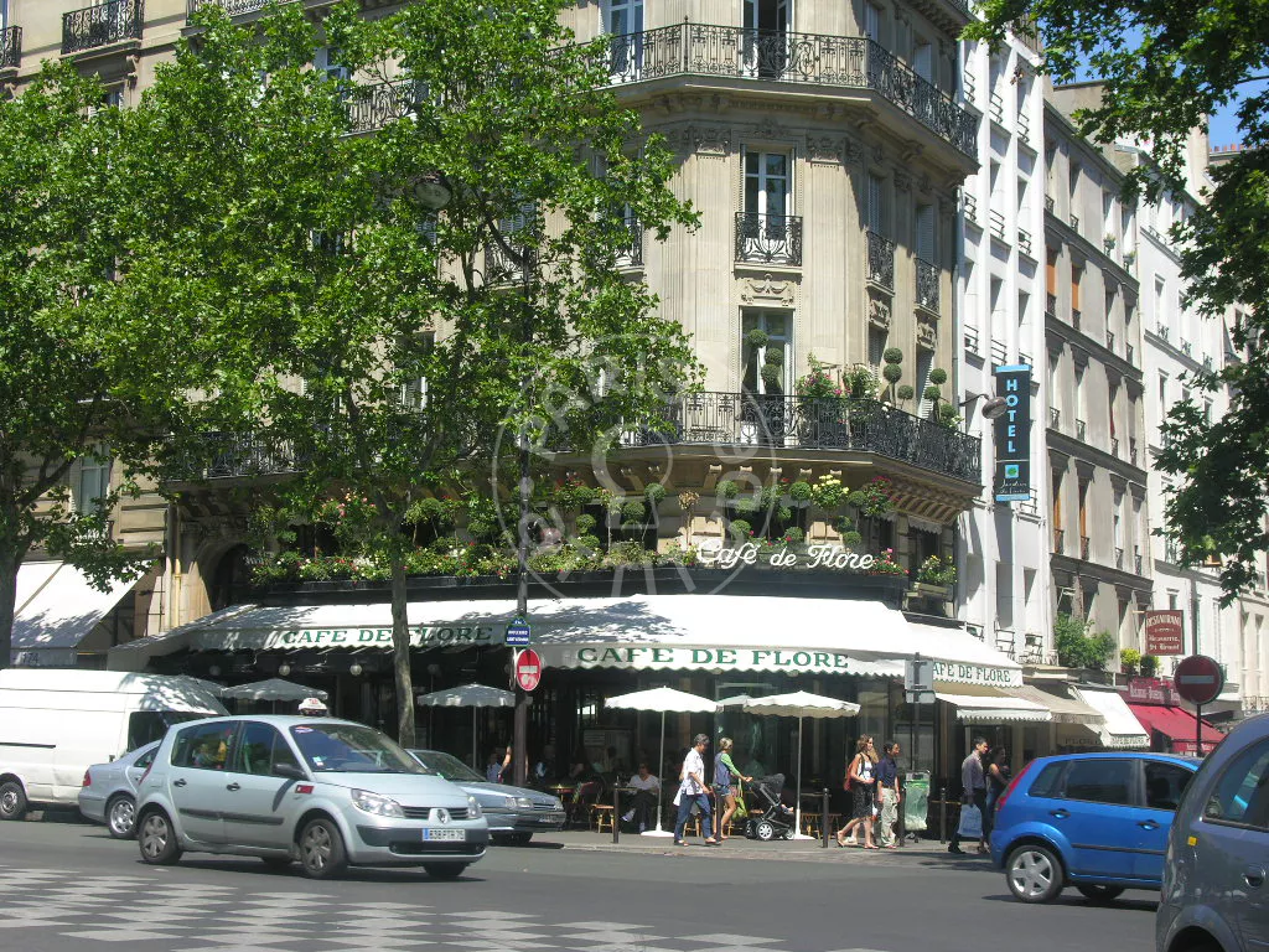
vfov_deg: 22.9
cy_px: 476
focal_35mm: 64
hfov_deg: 30.3
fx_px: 2346
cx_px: 634
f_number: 6.5
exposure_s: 1/155
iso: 50
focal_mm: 16.3
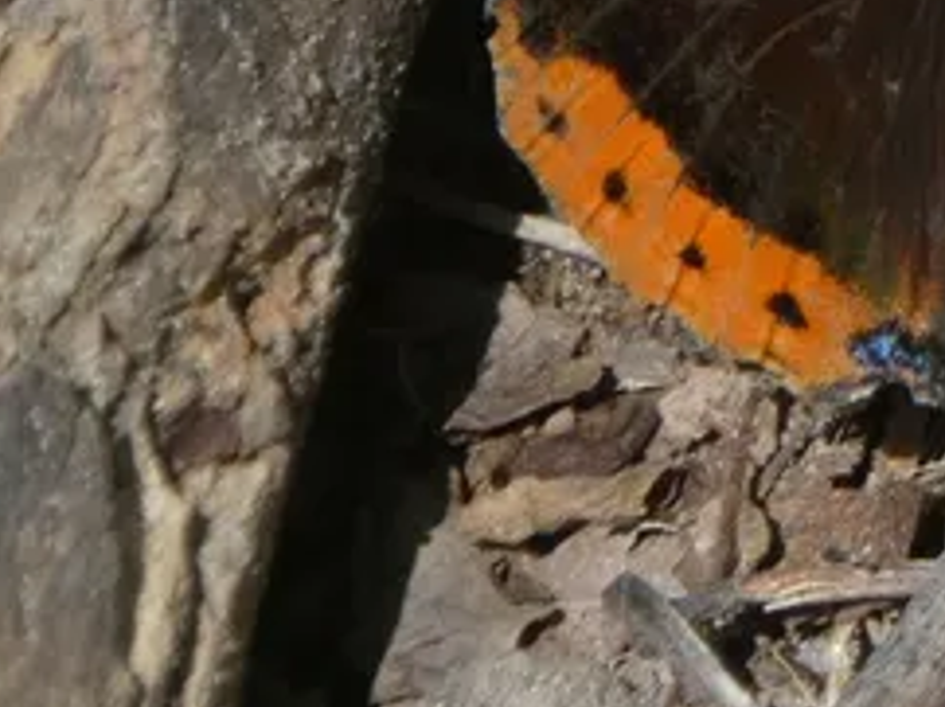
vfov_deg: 0.8
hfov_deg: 1.0
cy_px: -187
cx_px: 1148
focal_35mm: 1951
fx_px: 53209
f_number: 5.6
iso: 250
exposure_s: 1/100
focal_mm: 132.1
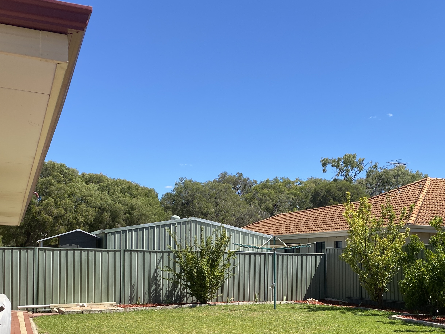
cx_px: 289
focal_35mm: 43
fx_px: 553
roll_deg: -0.5
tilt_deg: -2.1
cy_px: 275
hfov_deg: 43.4
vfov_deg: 32.5
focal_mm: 4.25
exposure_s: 1/2571
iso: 32
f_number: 1.8
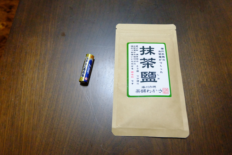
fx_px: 155
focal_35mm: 24
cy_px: 78
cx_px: 116
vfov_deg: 53.1
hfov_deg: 73.7
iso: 5000
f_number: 3.5
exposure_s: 1/60
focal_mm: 16
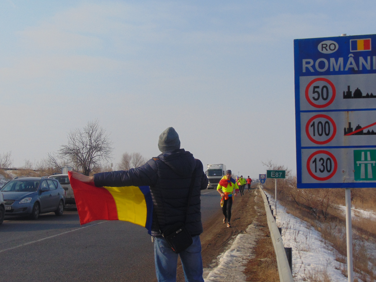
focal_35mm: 71
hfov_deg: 27.4
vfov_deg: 20.7
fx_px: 771
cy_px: 139
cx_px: 186
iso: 80
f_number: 9.3
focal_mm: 10.8
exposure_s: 1/320
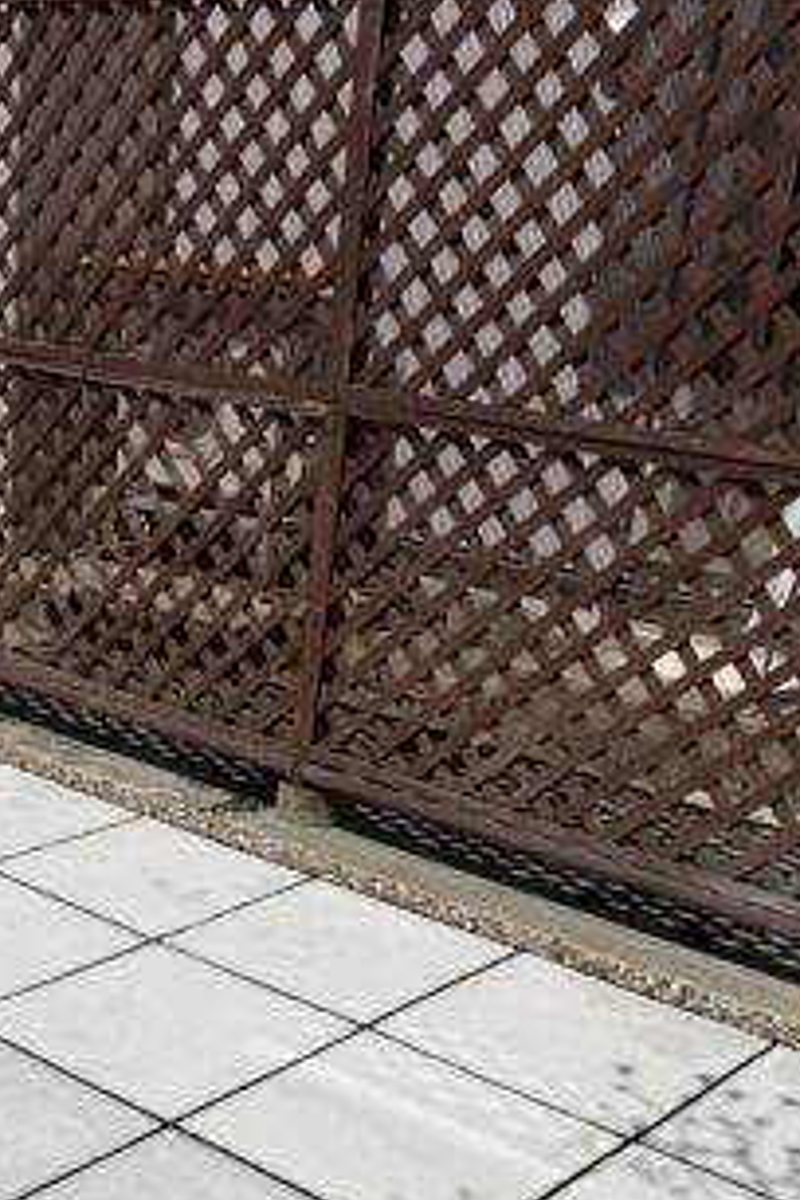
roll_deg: -3.6
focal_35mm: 49
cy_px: 973
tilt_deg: -23.0
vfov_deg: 38.7
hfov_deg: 26.9
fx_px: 1633
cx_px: 145
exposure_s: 1/17544
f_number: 1.78
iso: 80
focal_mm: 6.76
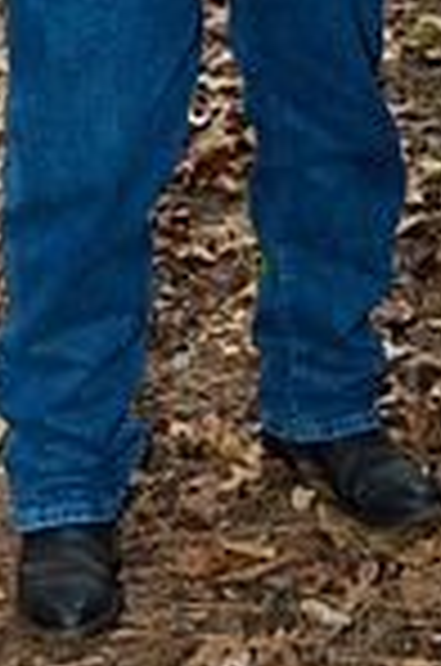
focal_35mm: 128
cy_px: -225
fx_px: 2363
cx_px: 430
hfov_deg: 10.6
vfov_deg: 15.2
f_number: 5.6
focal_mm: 42
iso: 640
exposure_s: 1/160
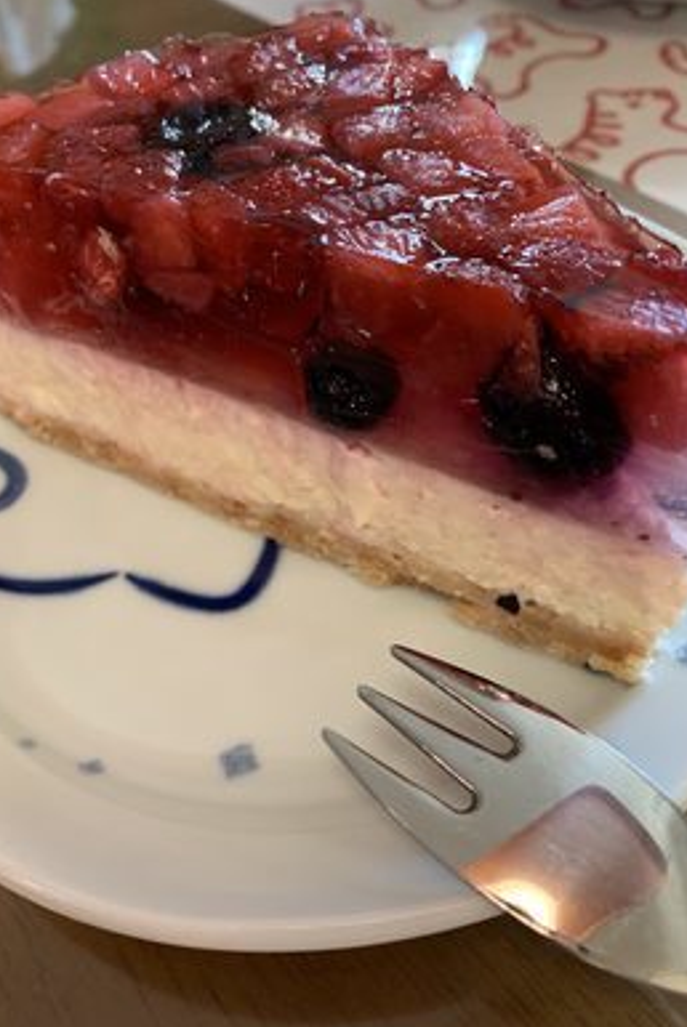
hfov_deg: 46.4
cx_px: 304
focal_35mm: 28
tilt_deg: -52.4
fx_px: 800
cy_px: 521
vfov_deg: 65.4
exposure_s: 1/60
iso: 200
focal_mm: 4.25
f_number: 1.8
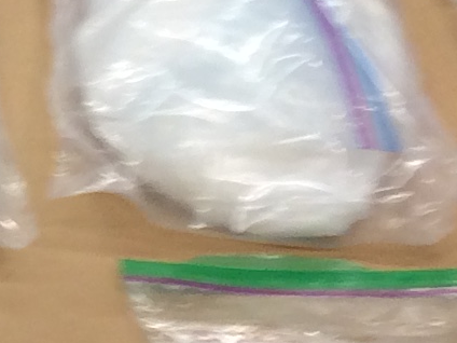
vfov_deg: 6.5
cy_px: -263
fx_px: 2944
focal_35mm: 223
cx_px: -663
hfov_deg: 8.1
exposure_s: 1/30
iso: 50
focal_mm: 4.15
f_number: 2.2
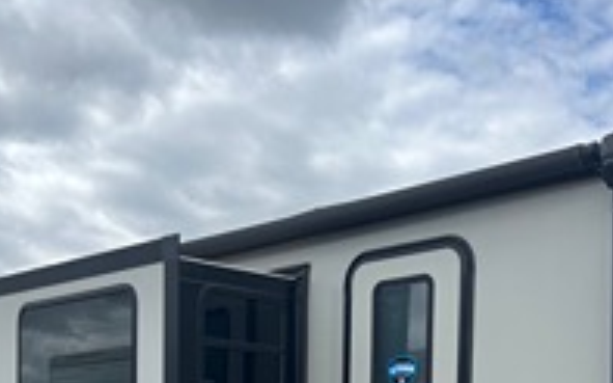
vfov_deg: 21.4
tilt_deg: +1.3
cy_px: 464
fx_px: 935
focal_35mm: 56
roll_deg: -0.7
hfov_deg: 36.3
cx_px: 308
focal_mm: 5.7
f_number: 1.5
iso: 50
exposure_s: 1/4115
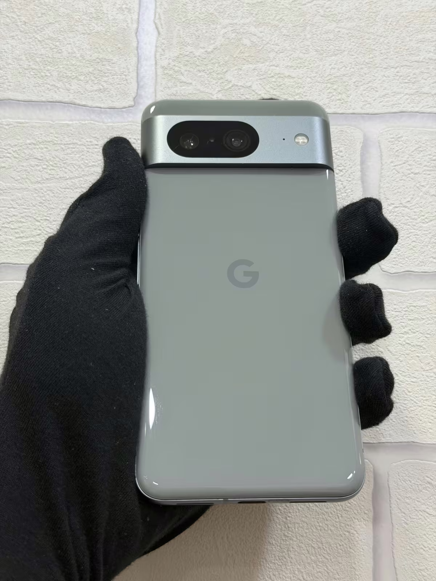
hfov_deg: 30.3
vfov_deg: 39.7
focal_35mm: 48
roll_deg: -0.6
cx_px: 218
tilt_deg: +10.5
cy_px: 290
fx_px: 806
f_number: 1.78
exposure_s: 1/100
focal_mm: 6.76
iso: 80
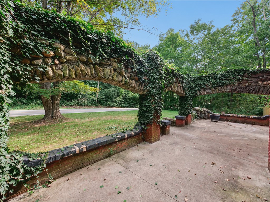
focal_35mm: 14
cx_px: 135
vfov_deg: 85.7
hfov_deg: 102.1
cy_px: 101
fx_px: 109
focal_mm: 7
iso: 250
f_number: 8
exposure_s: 1/60
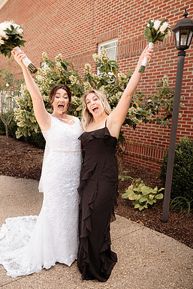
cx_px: 85
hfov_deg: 46.3
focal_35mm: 28
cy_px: 147
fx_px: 225
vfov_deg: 65.5
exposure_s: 1/400
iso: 160
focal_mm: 24
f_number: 2.8
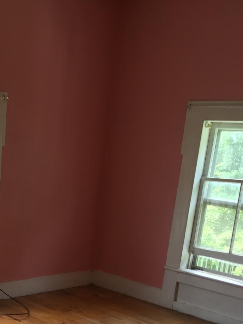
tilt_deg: -16.9
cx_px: 13
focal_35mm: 59
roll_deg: -3.3
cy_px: 313
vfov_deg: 30.7
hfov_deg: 24.0
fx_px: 552
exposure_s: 1/40
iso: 32
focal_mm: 4.15
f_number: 2.2
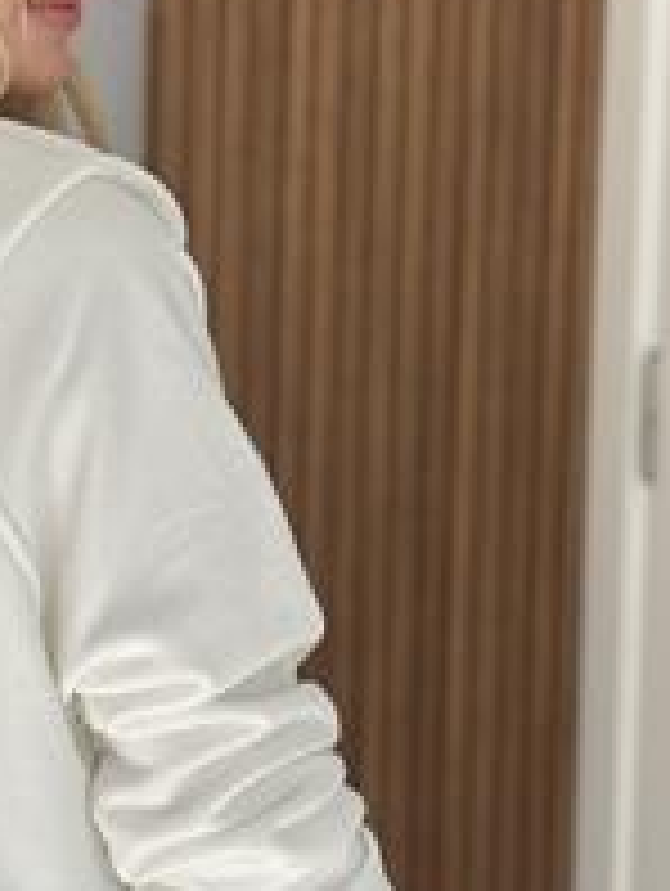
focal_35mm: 126
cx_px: -13
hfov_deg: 11.7
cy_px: 670
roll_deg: -1.1
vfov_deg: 15.6
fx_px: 3245
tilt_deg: -8.2
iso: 100
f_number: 1.78
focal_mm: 6.86
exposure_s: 1/172
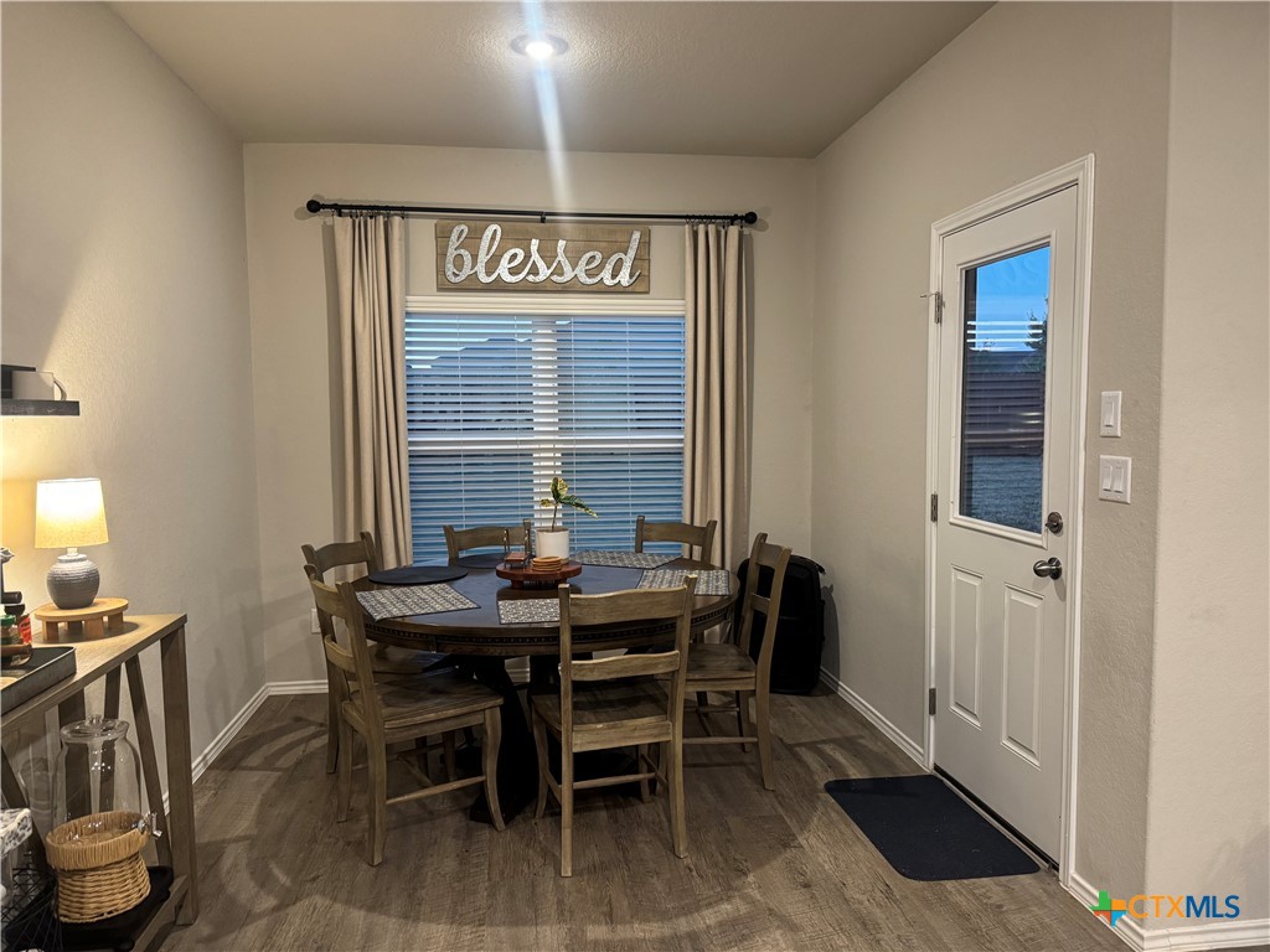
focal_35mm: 24
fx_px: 881
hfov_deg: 71.6
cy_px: 476
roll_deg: -0.1
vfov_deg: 56.8
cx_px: 635
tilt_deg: -4.9
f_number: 1.78
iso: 500
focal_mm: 6.76
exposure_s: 1/60
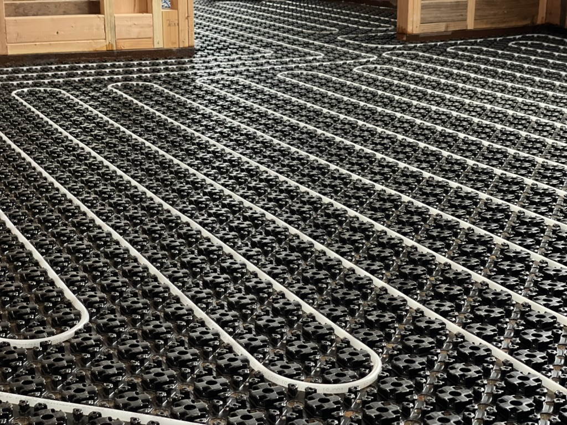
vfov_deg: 22.9
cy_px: 212
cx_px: 284
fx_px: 1048
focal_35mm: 64
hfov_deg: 30.3
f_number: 2.2
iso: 400
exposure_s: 1/29
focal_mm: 7.5
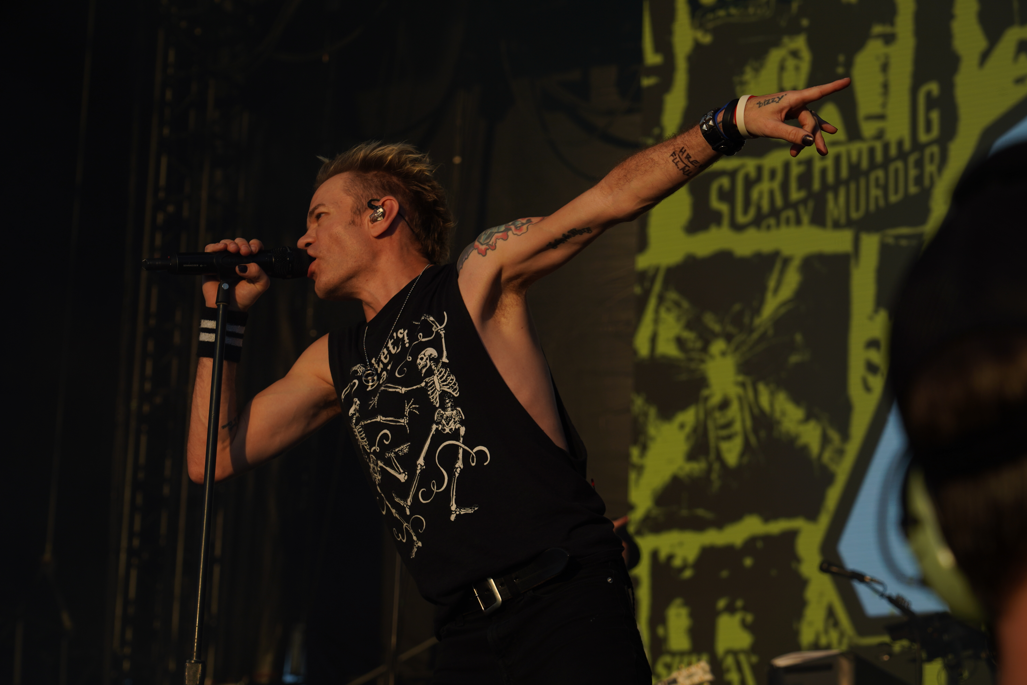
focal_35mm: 105
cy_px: 342
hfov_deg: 19.5
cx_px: 514
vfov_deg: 13.0
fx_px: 2995
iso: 100
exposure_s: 1/500
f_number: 8
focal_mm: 105
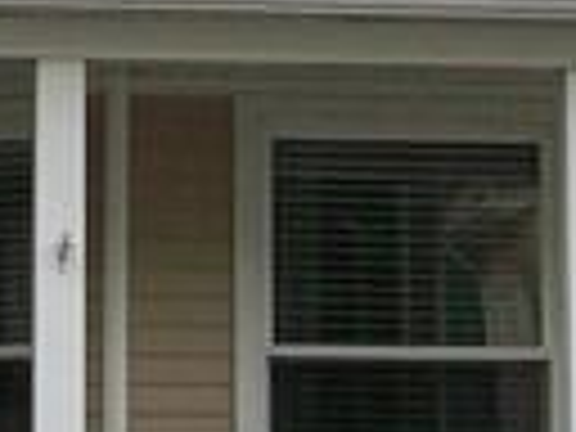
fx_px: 4792
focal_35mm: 288
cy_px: -230
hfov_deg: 6.8
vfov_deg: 5.1
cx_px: -130
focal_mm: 6
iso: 64
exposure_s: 1/400
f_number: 2.7
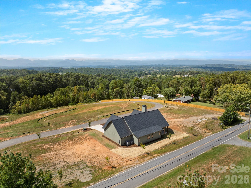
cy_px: 94
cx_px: 126
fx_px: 174
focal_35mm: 24
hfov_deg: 71.6
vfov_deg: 56.8
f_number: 2.8
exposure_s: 1/1600
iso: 100
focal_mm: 12.29
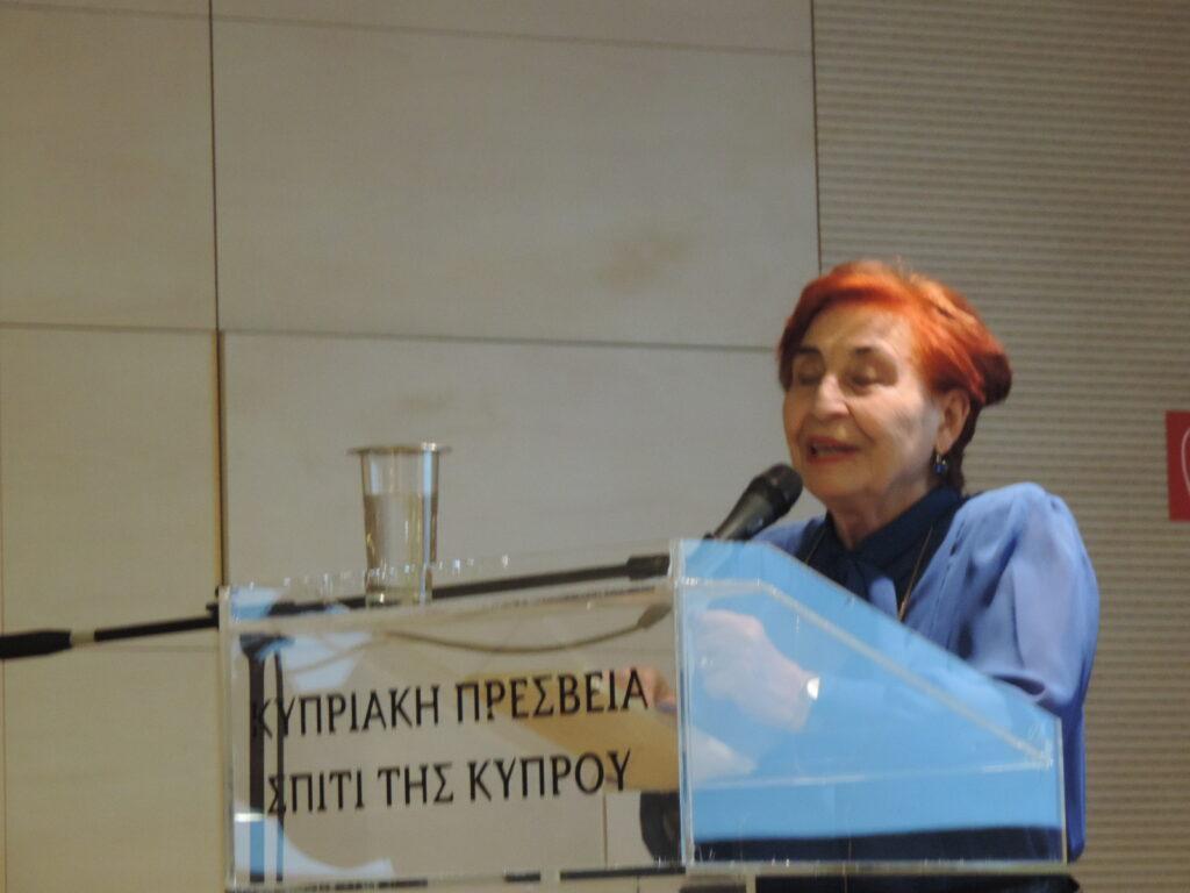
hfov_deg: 11.6
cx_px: 595
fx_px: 5844
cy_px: 446
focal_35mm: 170
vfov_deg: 8.7
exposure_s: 1/25
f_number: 4.5
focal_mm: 30.3
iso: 800
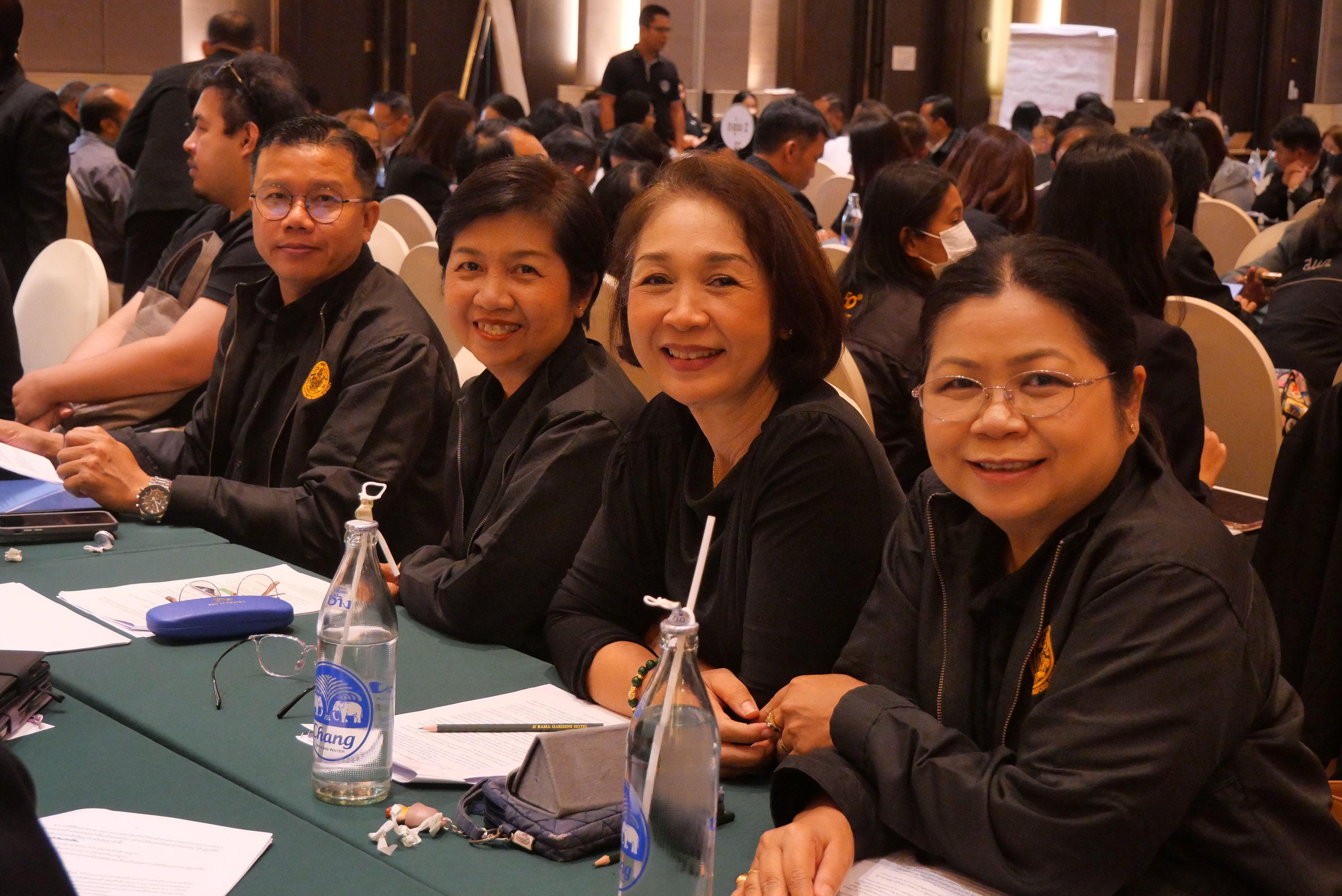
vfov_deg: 24.2
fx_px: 2089
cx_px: 671
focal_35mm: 56
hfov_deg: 35.6
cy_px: 448
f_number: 4.6
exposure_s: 1/80
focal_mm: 27
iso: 3200
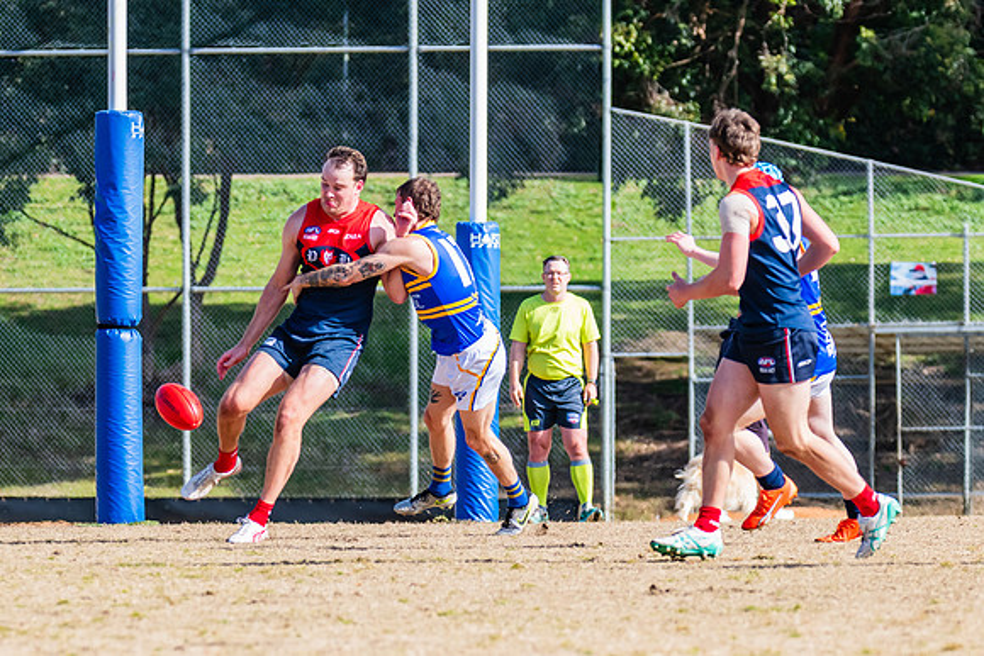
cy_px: 323
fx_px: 10236
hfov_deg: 5.5
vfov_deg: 3.7
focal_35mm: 374
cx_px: 347
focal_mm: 220
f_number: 7.1
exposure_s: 1/1600
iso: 640
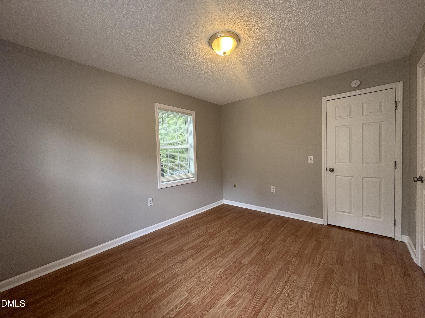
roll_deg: +2.5
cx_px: 212
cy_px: 159
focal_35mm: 14
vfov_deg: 85.7
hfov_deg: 102.1
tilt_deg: -1.6
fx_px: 172
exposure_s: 1/99
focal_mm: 2.22
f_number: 2.2
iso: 160
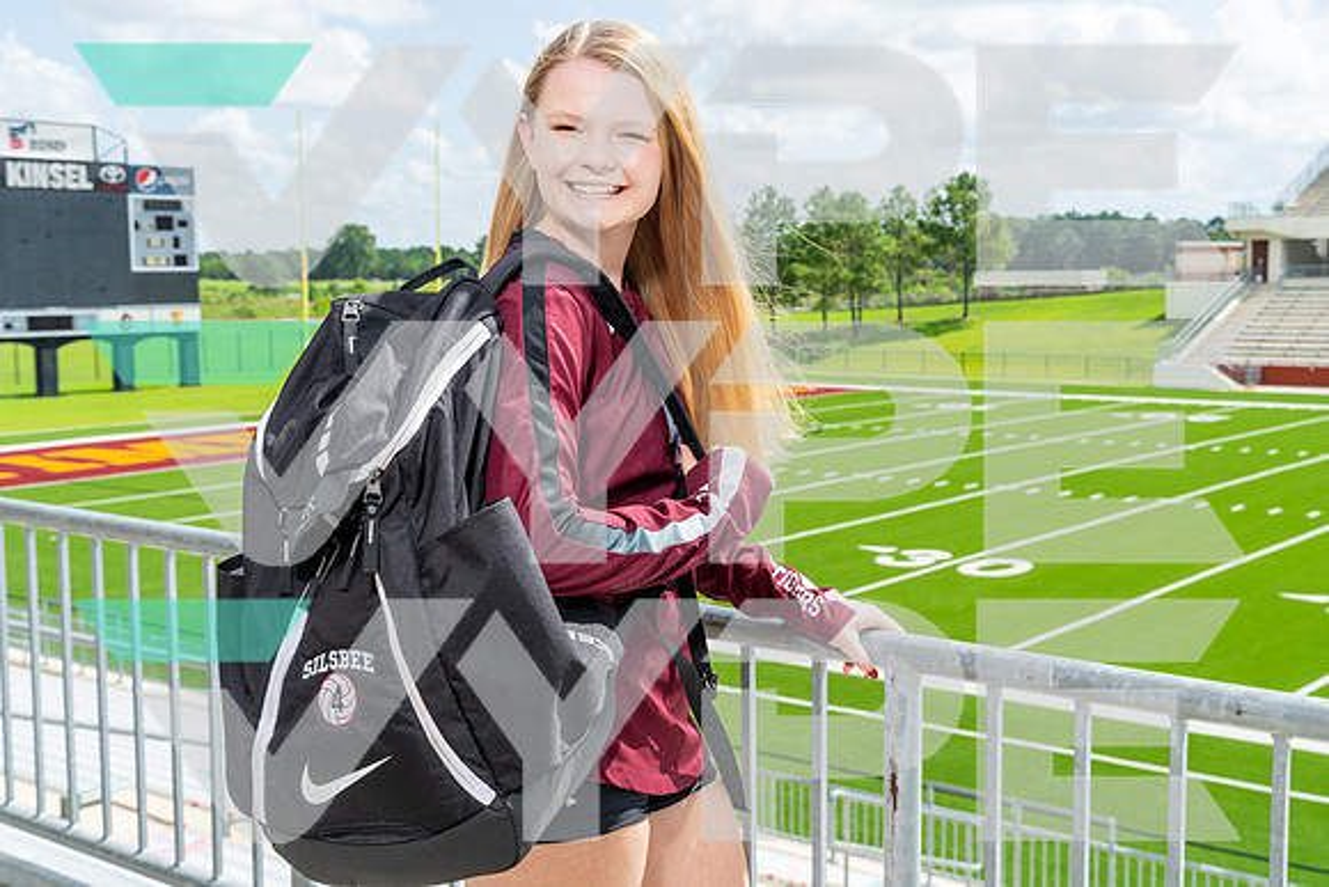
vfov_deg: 29.9
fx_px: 1662
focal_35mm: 45
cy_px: 444
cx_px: 664
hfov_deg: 43.6
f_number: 10
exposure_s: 1/125
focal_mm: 45
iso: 100
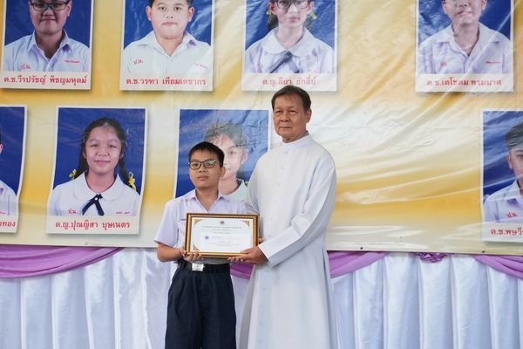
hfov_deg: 31.9
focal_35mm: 63
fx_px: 915
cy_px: 174
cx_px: 262
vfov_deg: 21.6
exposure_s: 1/400
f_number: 5.6
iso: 2500
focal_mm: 42
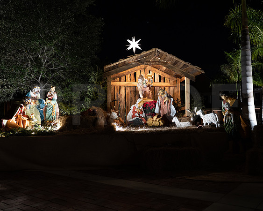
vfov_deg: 46.4
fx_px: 245
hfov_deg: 56.2
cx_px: 146
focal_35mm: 32
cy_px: 106
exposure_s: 1/30
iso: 1600
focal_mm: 28
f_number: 3.2
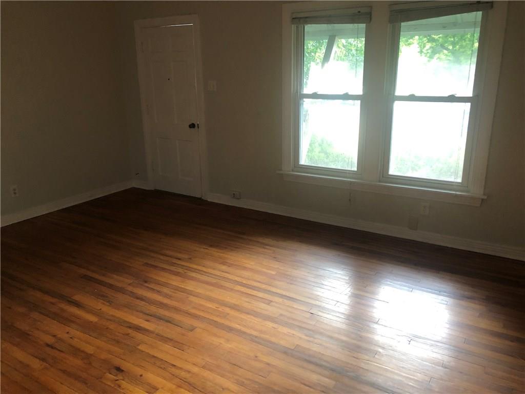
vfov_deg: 49.7
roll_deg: +0.2
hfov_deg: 63.4
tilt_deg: -13.5
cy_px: 197
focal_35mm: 28
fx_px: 425
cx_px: 262
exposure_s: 1/15
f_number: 1.8
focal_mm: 4
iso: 80
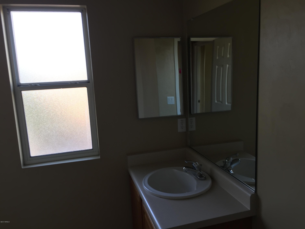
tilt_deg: -10.3
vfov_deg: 48.2
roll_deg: +1.9
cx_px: 152
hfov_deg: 61.7
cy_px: 114
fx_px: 256
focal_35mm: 29
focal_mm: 4.15
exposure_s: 1/40
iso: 32
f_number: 2.2
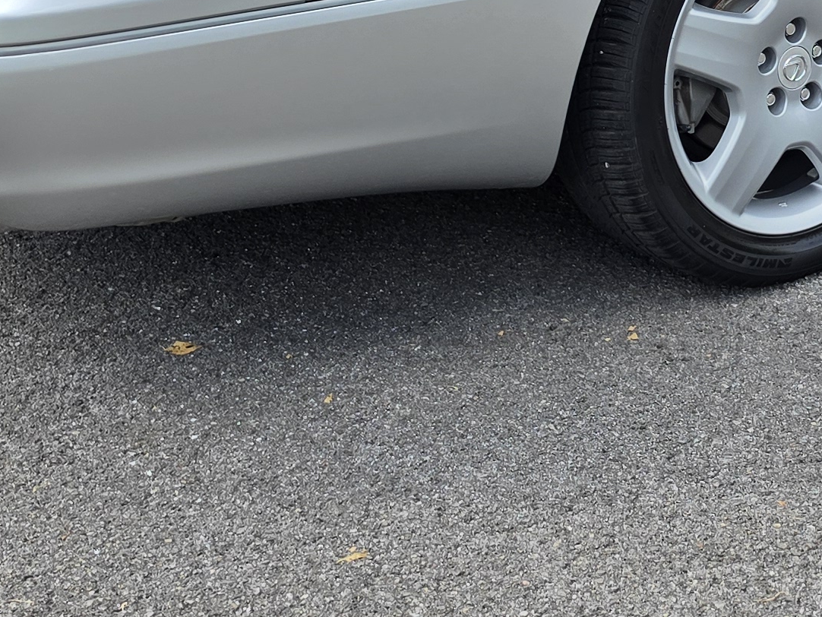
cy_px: -156
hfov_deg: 22.4
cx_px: 770
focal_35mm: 85
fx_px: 2019
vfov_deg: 16.5
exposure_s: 1/2897
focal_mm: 6.5
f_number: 1.4
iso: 64
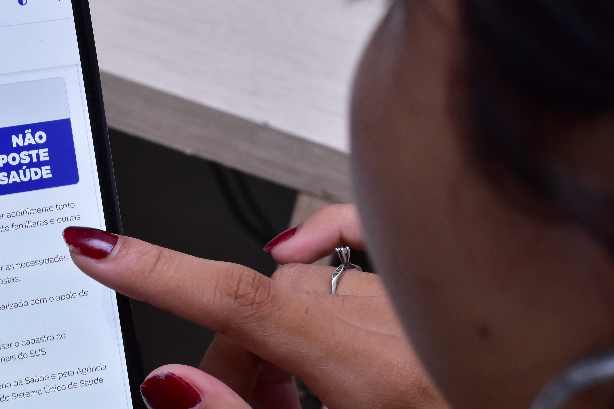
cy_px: 298
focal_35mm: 140
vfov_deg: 9.8
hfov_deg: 14.6
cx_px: 241
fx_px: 2388
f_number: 9
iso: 1250
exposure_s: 1/125
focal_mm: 50
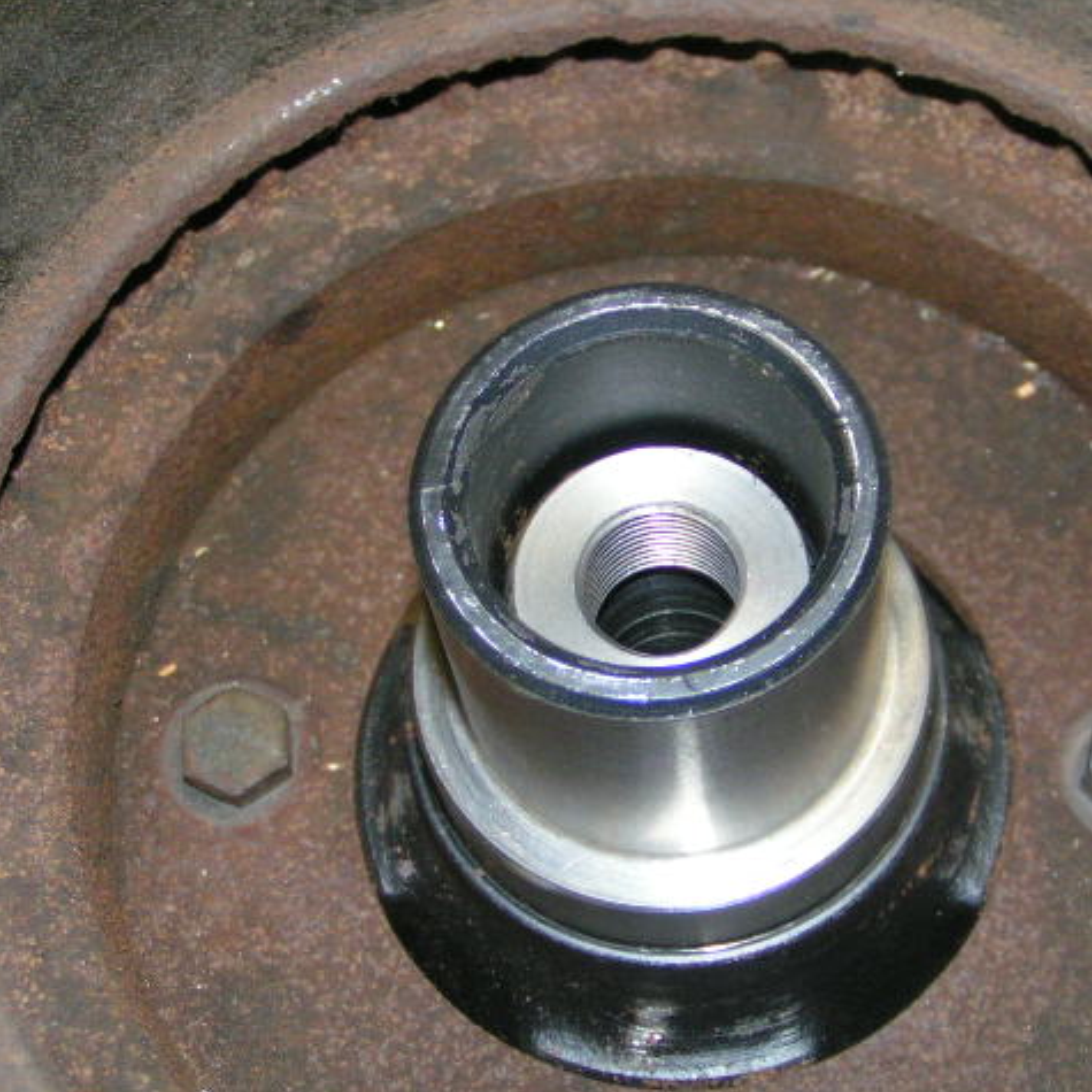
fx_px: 2677
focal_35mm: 75
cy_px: 547
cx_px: 729
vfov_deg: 23.1
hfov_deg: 23.0
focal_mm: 9.7
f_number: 3.2
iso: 200
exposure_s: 1/60
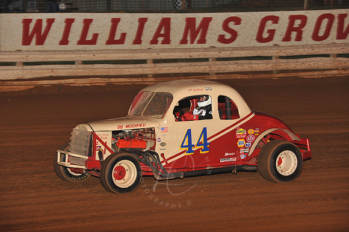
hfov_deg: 16.4
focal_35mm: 125
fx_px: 1211
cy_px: 116
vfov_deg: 11.0
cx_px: 174
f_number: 6.3
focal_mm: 125
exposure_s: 1/320
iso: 800
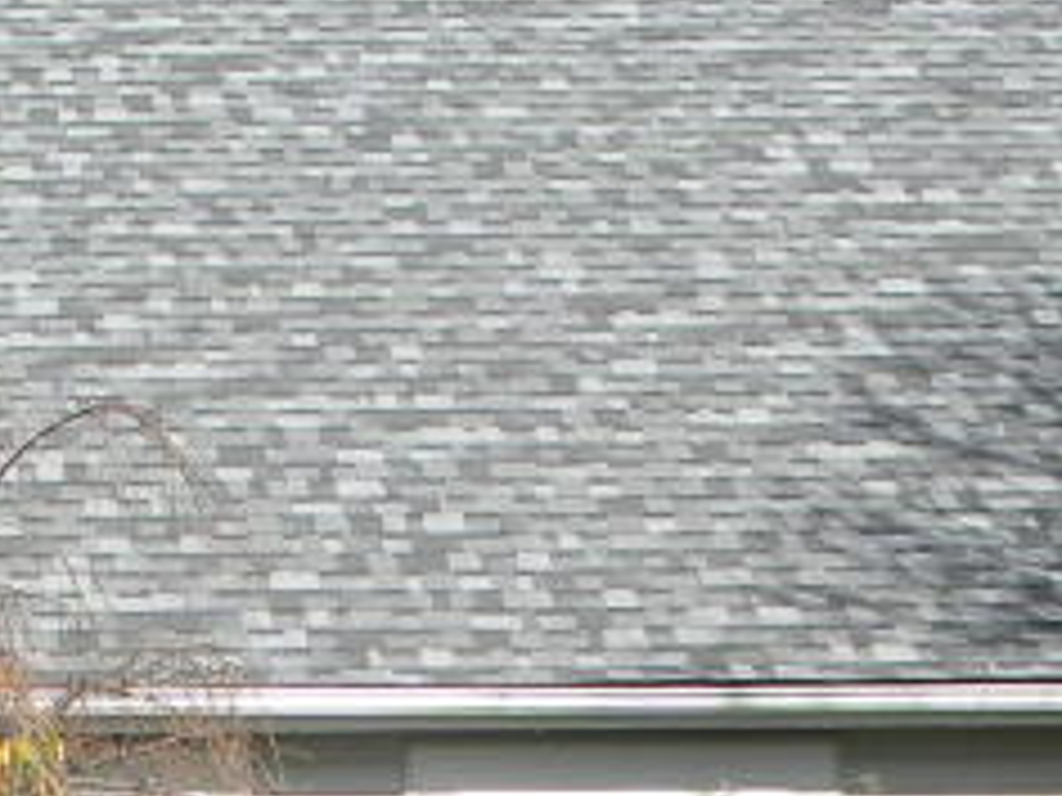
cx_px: -4
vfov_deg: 8.2
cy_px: 1052
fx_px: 5461
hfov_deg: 11.0
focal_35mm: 178
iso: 80
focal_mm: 7.3
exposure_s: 1/636
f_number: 3.8
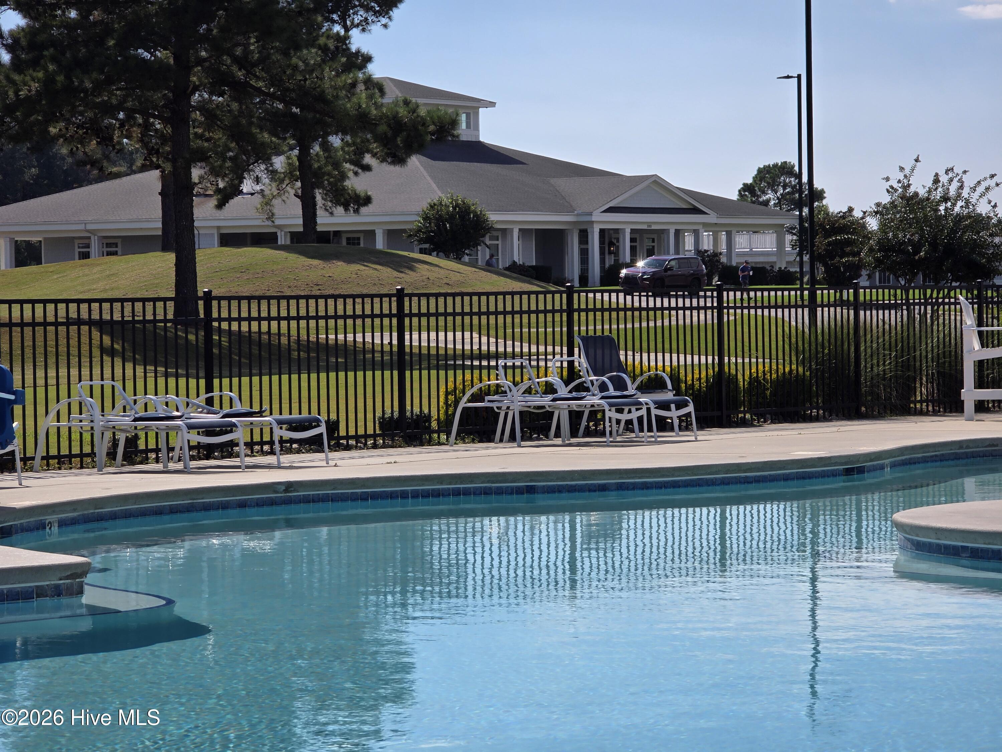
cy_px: 376
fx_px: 3329
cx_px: 501
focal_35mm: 115
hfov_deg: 17.1
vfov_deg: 12.9
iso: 64
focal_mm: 18.6
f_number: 3.4
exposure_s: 1/2397
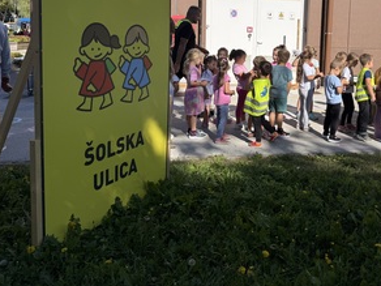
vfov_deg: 37.6
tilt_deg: -3.7
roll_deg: -2.4
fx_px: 407
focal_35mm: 37
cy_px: 67
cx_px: 275
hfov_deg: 48.6
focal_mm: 6.76
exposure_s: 1/5714
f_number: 1.78
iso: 80
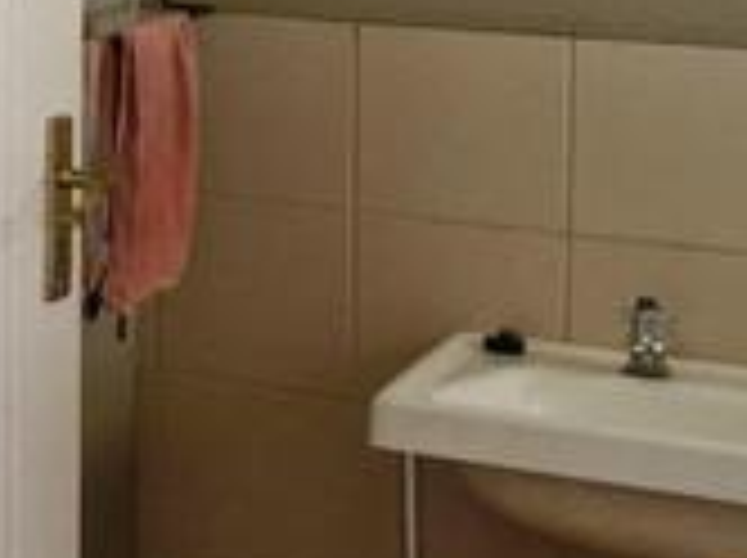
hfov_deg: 14.9
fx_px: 2392
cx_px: -684
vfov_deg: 12.8
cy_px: -189
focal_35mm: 111
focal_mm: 5.54
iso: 800
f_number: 1.8
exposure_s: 1/100
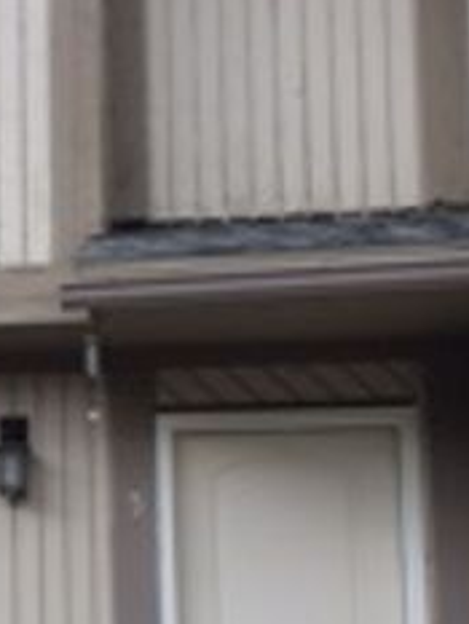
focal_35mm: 83
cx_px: -96
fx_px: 1498
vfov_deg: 23.3
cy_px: 457
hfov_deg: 17.0
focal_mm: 4.15
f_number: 2.2
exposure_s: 1/229
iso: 32
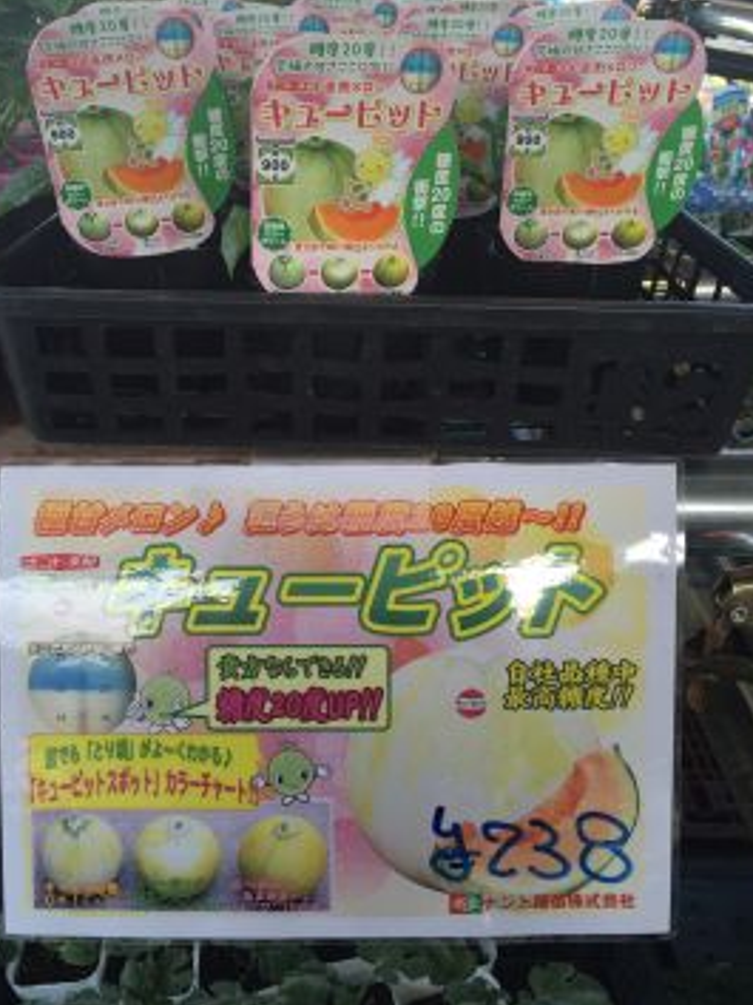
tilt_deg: -23.8
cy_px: 456
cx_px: 327
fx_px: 1016
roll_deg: +0.9
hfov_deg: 40.6
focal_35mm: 35
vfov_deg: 52.6
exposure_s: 1/120
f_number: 2.2
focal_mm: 4.15
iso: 32
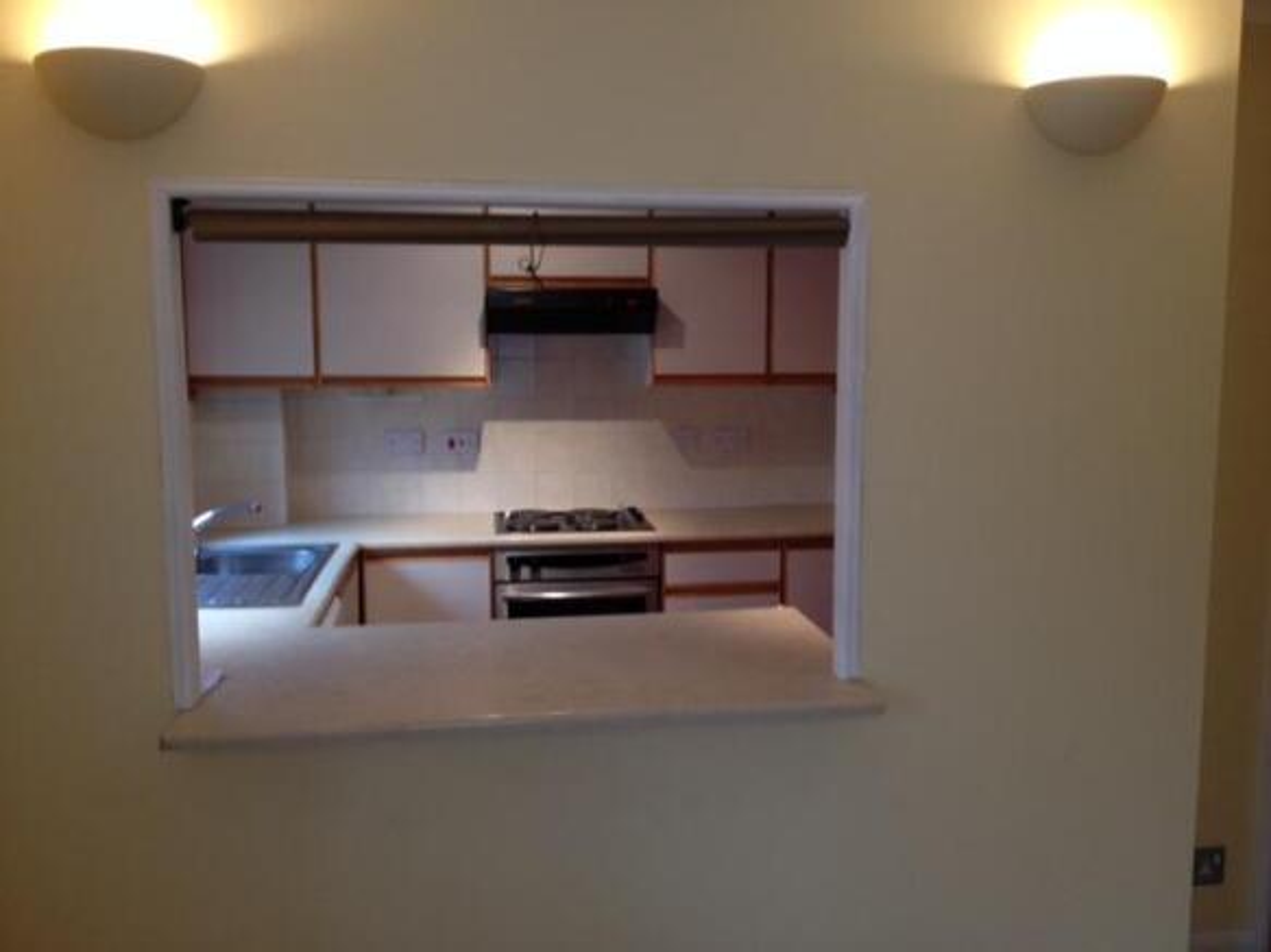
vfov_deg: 40.7
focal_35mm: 35
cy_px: 476
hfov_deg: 52.6
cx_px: 636
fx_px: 1285
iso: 100
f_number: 2.4
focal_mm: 4.28
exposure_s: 1/20
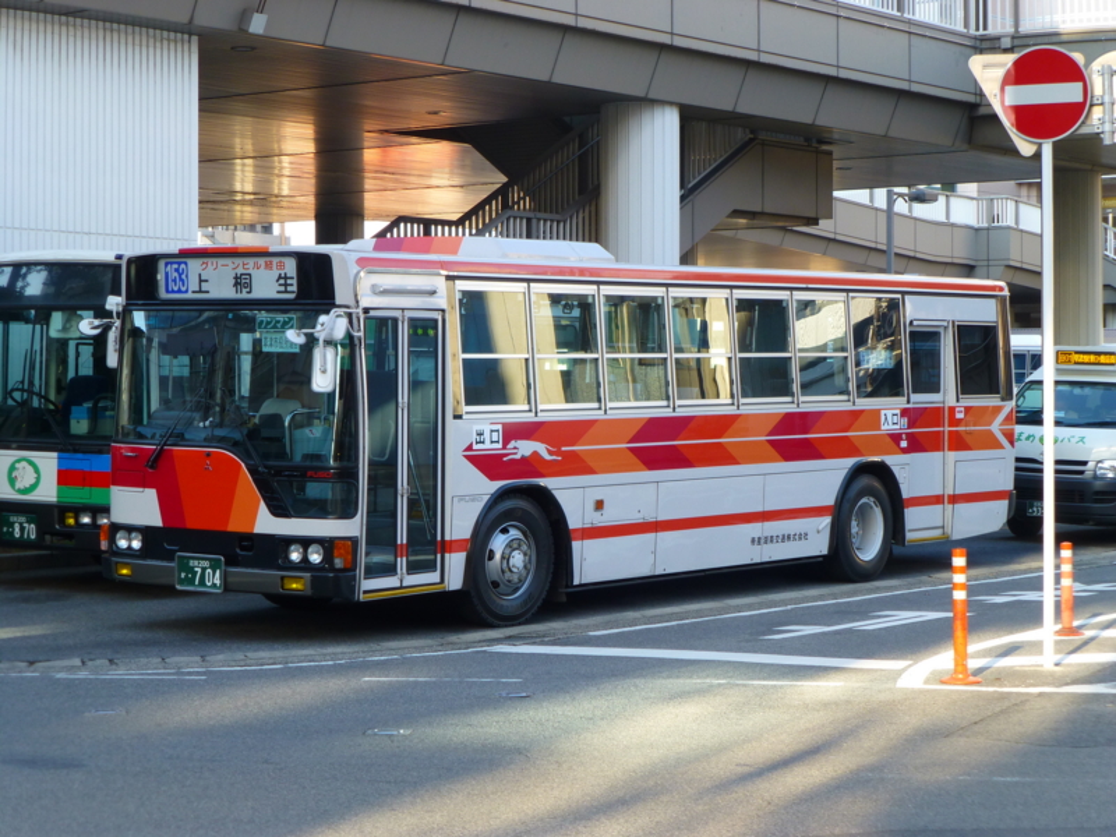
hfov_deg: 24.7
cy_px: 418
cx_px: 558
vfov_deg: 18.7
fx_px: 2547
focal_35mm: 79
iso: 100
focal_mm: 14.2
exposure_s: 1/80
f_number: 5.1
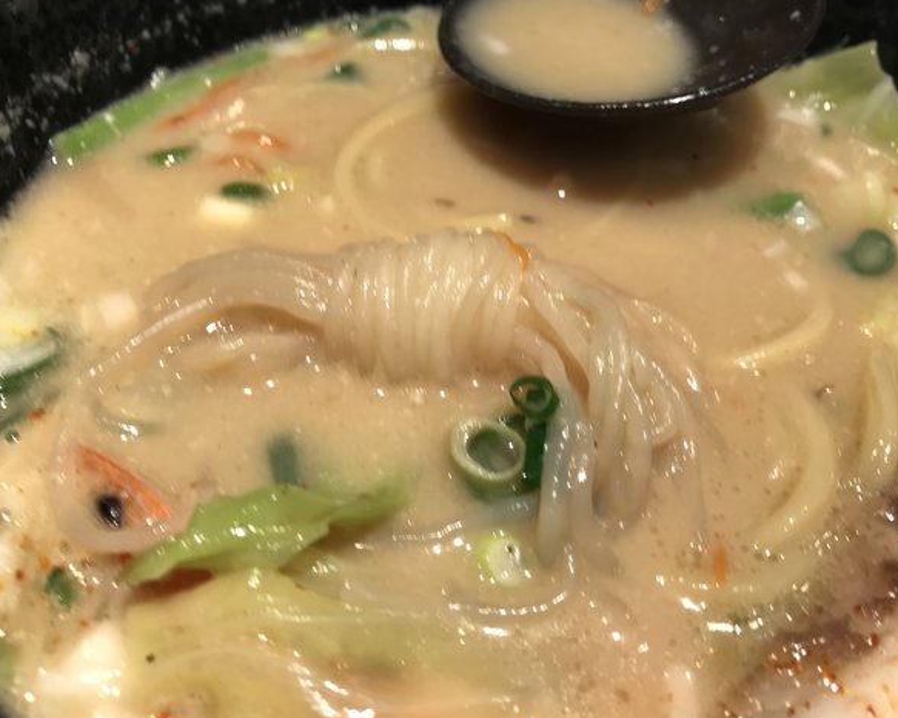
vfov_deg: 48.5
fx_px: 797
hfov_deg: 58.8
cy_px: 357
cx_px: 465
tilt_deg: -48.9
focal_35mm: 30
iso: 40
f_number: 1.8
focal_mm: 3.99
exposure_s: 1/30
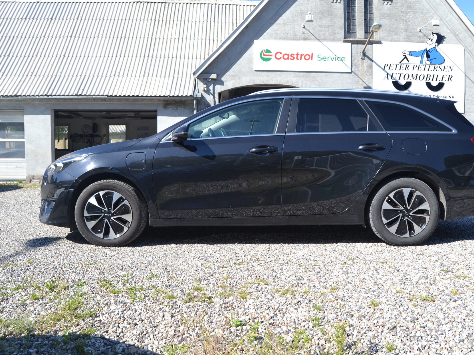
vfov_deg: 46.8
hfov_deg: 59.7
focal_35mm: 30
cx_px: 270
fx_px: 411
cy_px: 174
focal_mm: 18
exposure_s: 1/200
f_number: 7.1
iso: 100
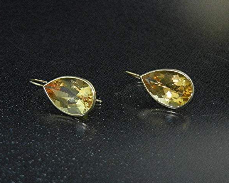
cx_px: 107
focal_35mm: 81
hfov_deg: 23.6
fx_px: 549
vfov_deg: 18.9
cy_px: 91
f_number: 8.6
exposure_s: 1/30
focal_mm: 13.9
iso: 800
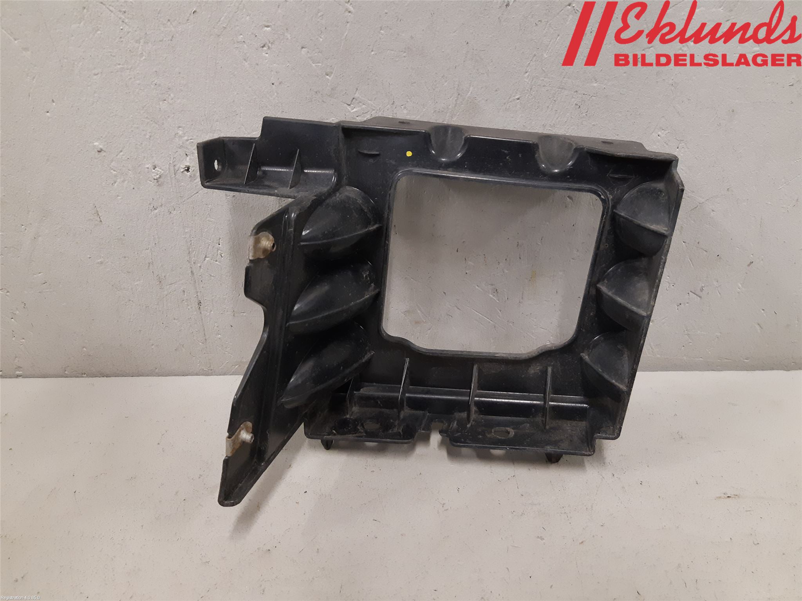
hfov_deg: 67.3
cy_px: 300
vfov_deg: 53.1
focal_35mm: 26
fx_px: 602
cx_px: 401
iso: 200
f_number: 1.7
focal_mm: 3.93
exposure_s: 1/50
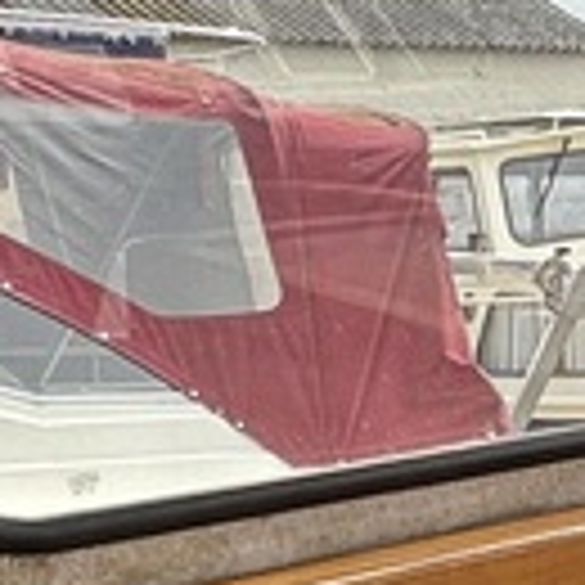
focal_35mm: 114
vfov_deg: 14.3
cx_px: 450
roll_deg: +0.8
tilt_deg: -17.9
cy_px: 868
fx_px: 2180
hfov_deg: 15.2
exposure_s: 1/229
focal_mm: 2.22
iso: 40
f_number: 2.2
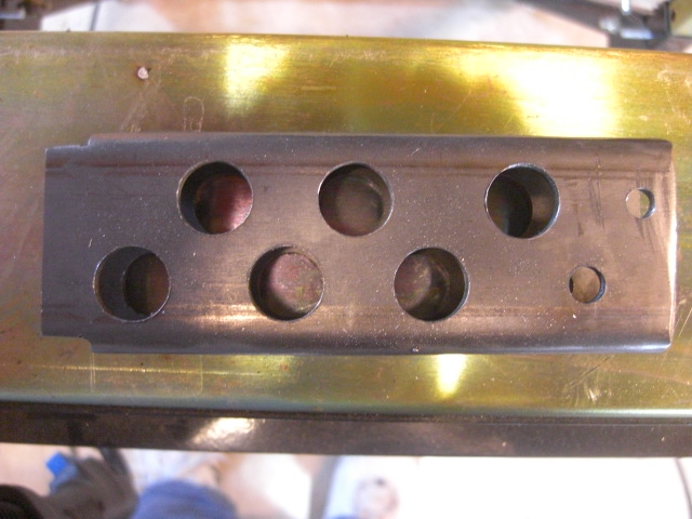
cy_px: 260
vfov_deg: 37.7
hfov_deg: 49.0
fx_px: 760
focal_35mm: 38
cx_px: 346
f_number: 2.8
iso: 800
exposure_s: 1/20
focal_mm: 7.9
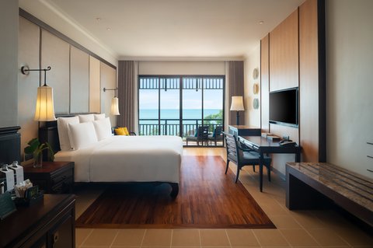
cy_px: 124
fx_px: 197
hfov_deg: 87.0
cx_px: 186
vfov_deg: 64.4
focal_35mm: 19
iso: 320
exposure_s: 1/15
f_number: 8
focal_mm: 19
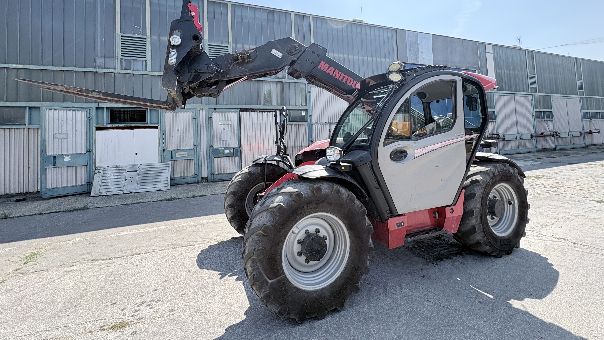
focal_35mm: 16
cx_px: 308
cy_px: 130
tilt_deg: +2.5
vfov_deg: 66.2
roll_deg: +3.1
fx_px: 256
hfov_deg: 99.4
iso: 40
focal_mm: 2.22
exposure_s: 1/625
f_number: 2.2
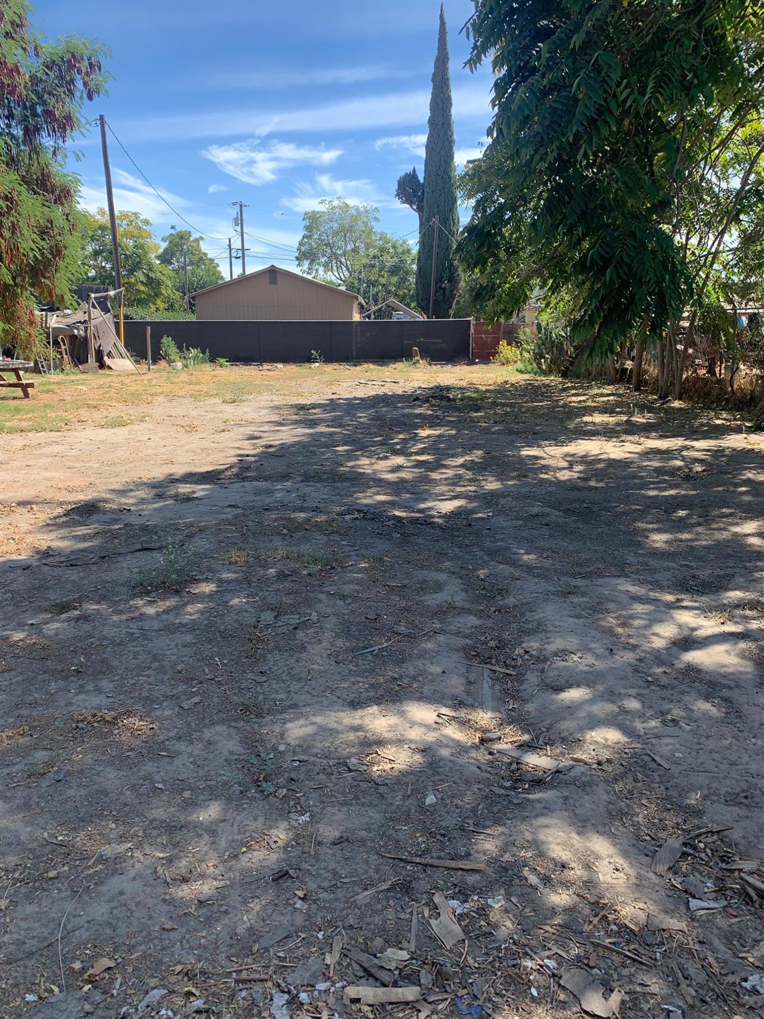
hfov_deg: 53.1
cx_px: 382
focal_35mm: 26
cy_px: 510
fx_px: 765
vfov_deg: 67.3
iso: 25
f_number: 1.8
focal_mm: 4.25
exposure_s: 1/871
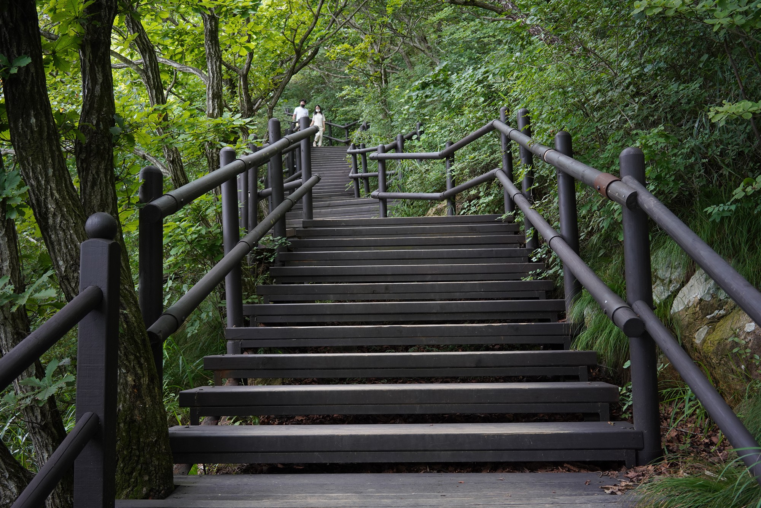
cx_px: 380
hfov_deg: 54.4
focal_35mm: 35
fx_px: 740
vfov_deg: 37.9
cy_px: 254
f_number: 7.1
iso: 800
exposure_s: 1/100
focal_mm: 35
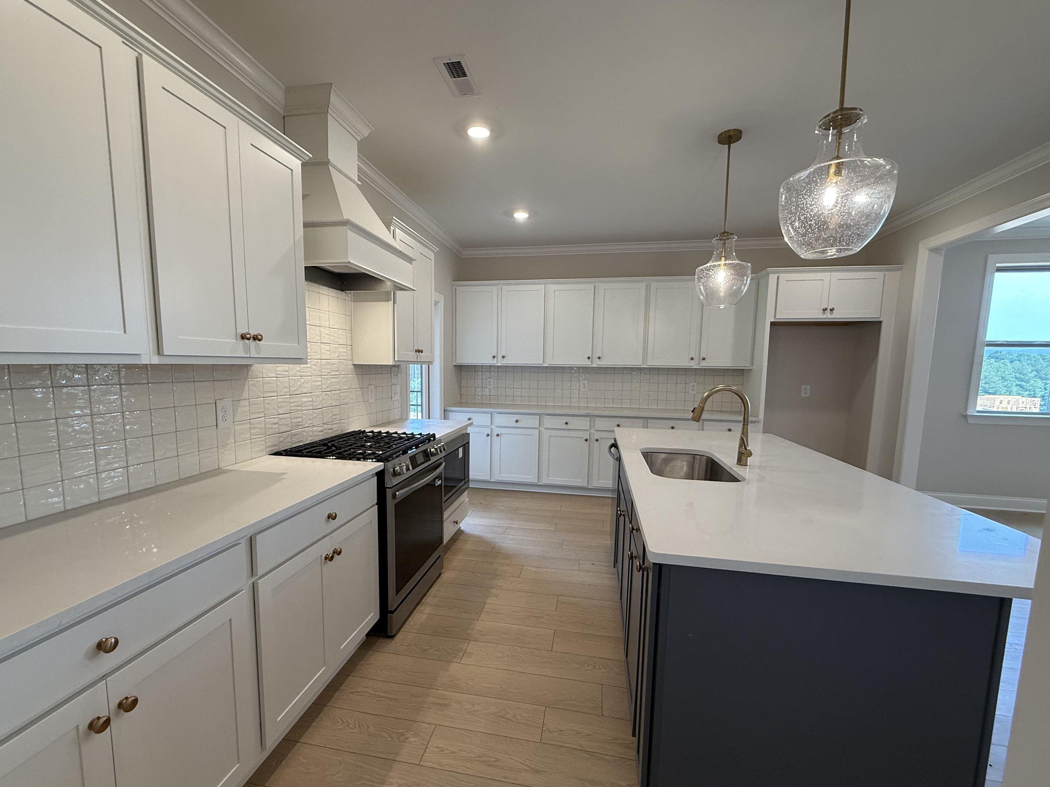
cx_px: 508
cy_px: 413
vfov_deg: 81.7
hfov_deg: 98.1
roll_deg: -0.4
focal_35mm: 15
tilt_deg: -5.5
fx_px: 455
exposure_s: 1/120
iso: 160
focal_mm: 2.22
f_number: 2.2
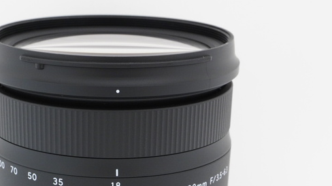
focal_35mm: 85
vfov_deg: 13.8
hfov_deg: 24.8
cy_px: 229
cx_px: 99
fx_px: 748
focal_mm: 22
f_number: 11
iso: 400
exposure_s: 1/3
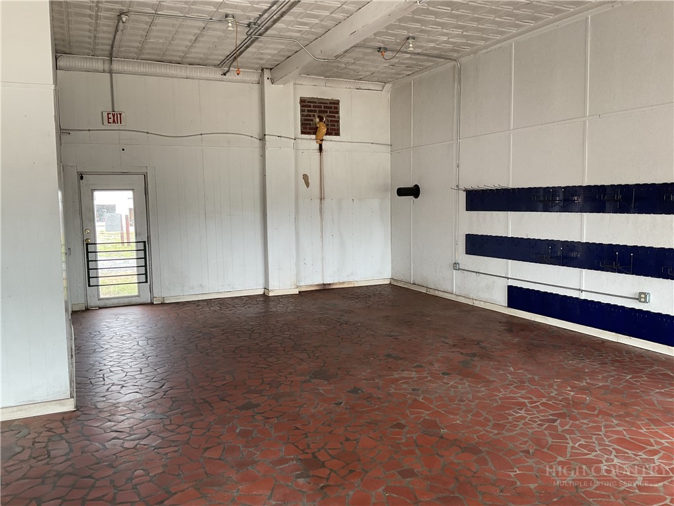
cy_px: 253
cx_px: 337
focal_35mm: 29
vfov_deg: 48.2
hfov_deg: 61.7
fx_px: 565
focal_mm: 3
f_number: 1.8
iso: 40
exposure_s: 1/120
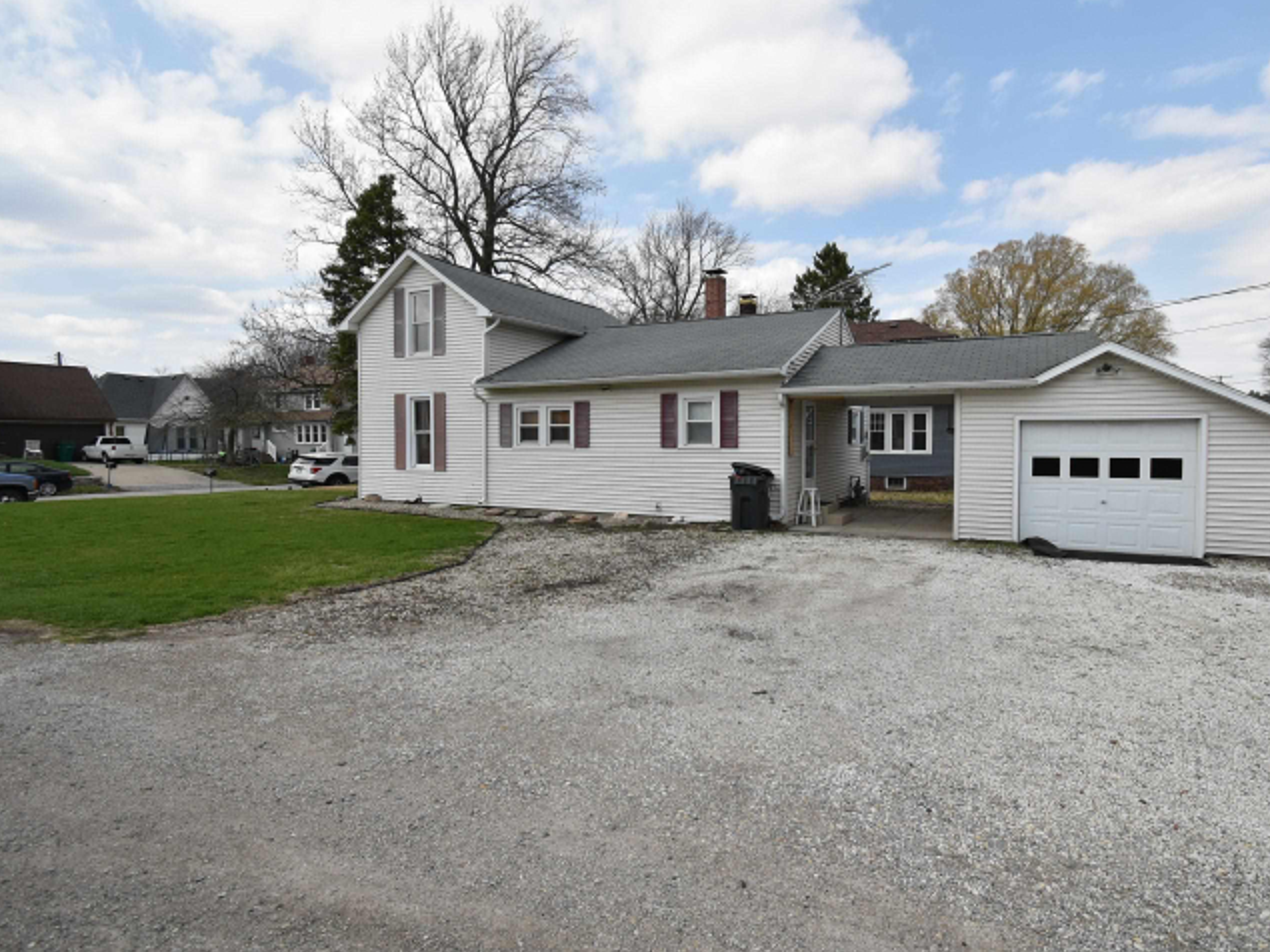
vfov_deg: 74.7
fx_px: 624
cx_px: 720
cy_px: 456
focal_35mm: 17
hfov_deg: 90.5
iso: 400
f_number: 5.6
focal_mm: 10
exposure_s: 1/1600
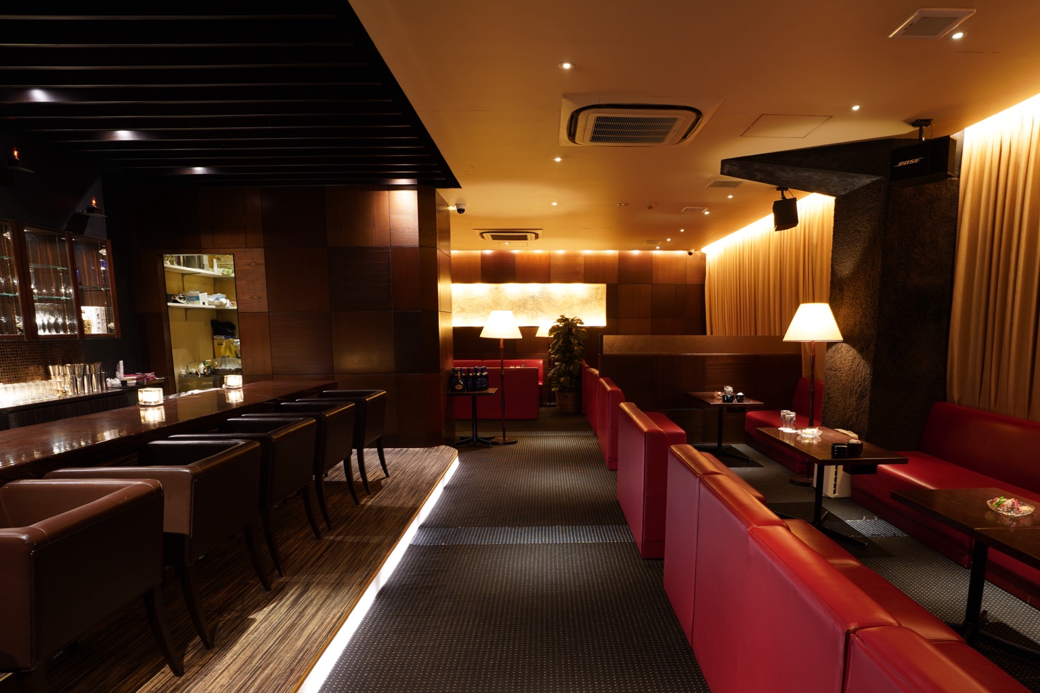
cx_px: 561
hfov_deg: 83.8
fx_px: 578
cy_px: 427
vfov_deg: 61.2
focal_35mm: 20
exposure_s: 5
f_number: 9
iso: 100
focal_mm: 16
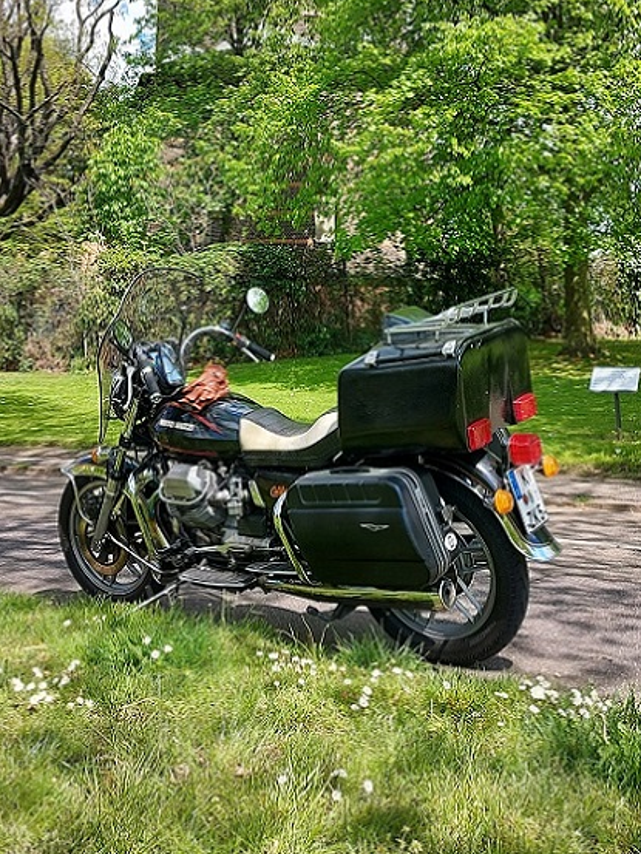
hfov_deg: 36.8
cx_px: 293
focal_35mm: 39
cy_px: 174
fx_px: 963
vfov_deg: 45.5
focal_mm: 5.23
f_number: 1.8
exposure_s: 1/476
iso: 32
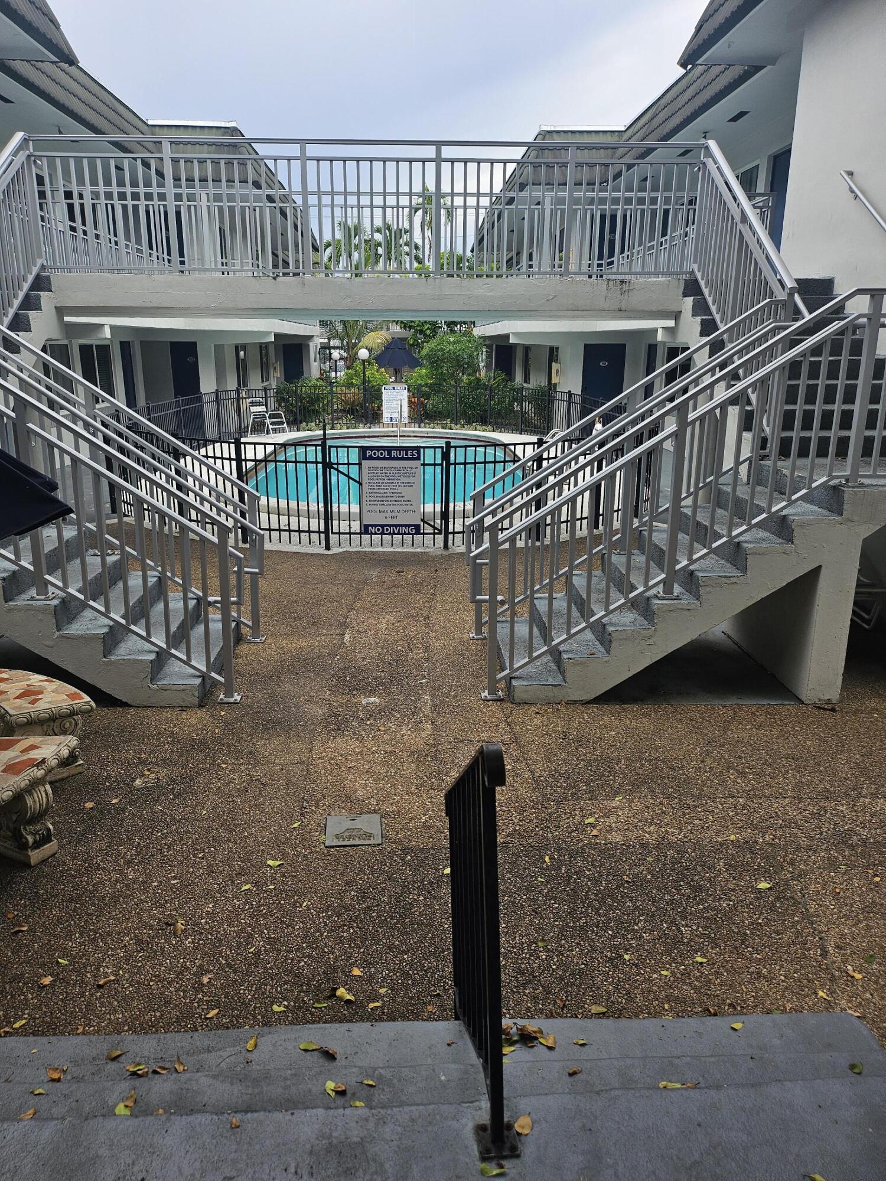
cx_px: 443
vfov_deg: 71.6
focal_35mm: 24
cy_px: 590
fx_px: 819
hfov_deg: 56.8
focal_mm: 5
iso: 50
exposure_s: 1/944
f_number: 1.8
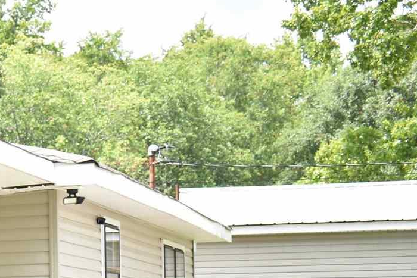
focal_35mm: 138
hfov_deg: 12.7
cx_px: -452
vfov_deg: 9.8
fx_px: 1601
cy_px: 333
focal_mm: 21
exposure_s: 1/200
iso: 100
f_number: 3.8
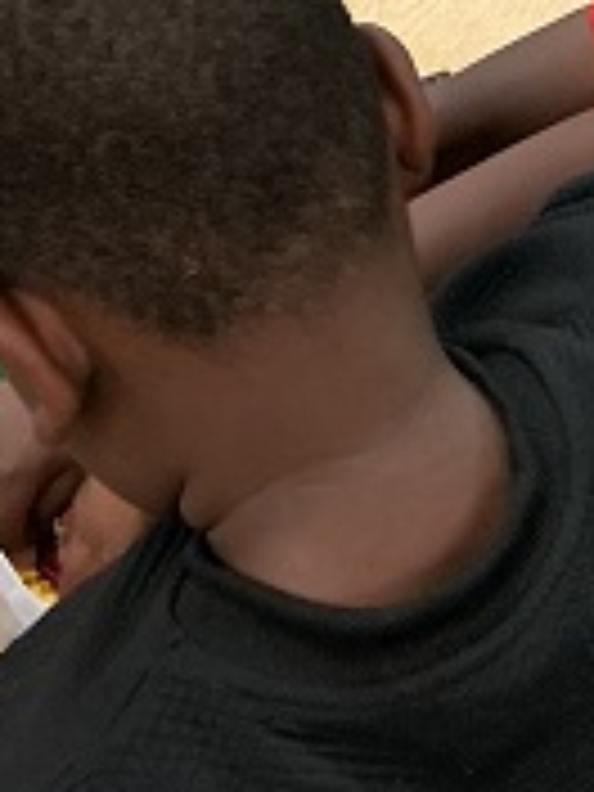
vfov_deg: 16.4
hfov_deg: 13.4
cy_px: -387
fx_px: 2517
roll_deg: -2.1
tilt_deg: -29.5
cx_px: 459
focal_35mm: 110
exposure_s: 1/60
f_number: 1.8
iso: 100
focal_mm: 3
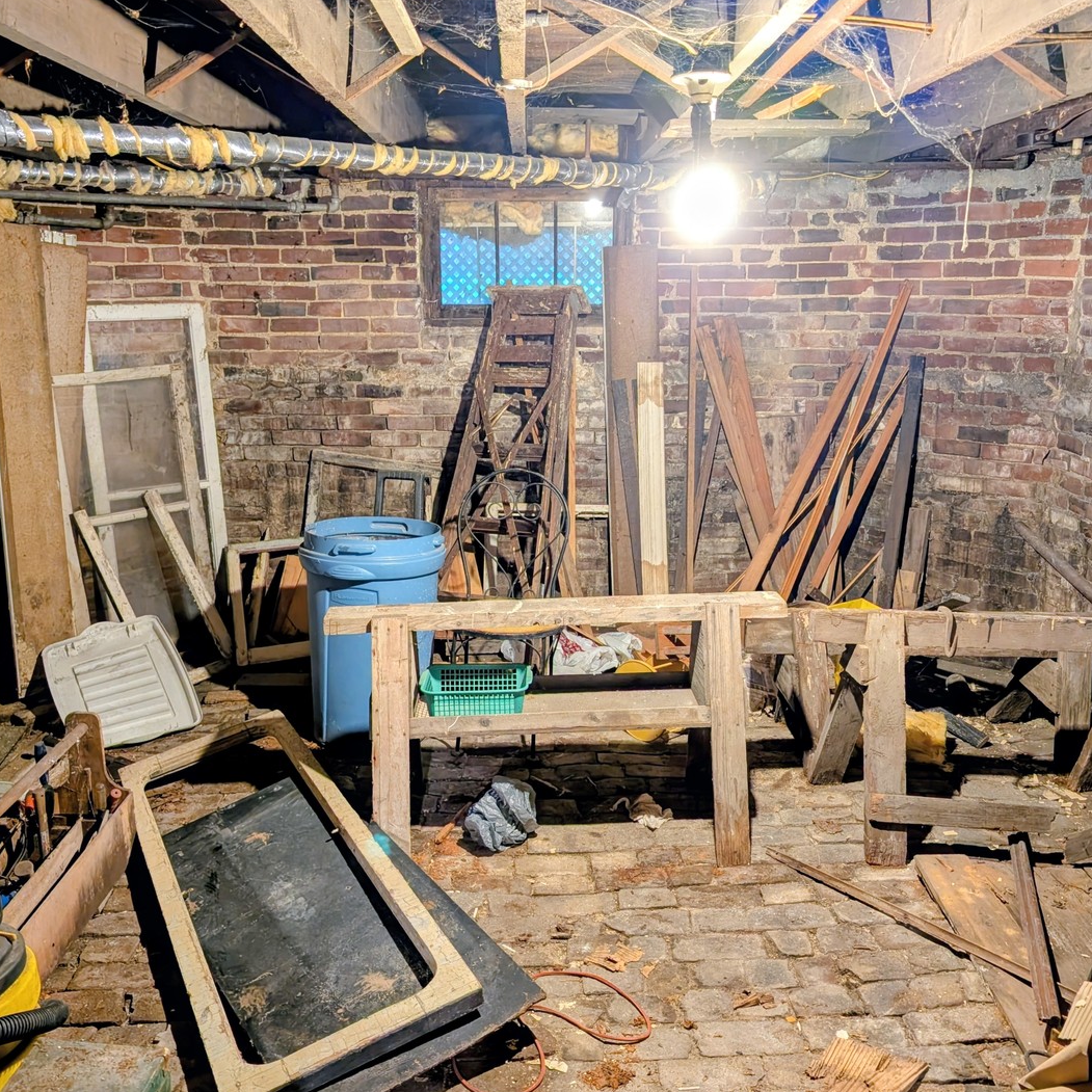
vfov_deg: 55.6
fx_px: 1035
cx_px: 542
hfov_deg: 55.6
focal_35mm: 29
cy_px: 535
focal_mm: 6.9
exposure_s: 1/24
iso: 720
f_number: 1.68
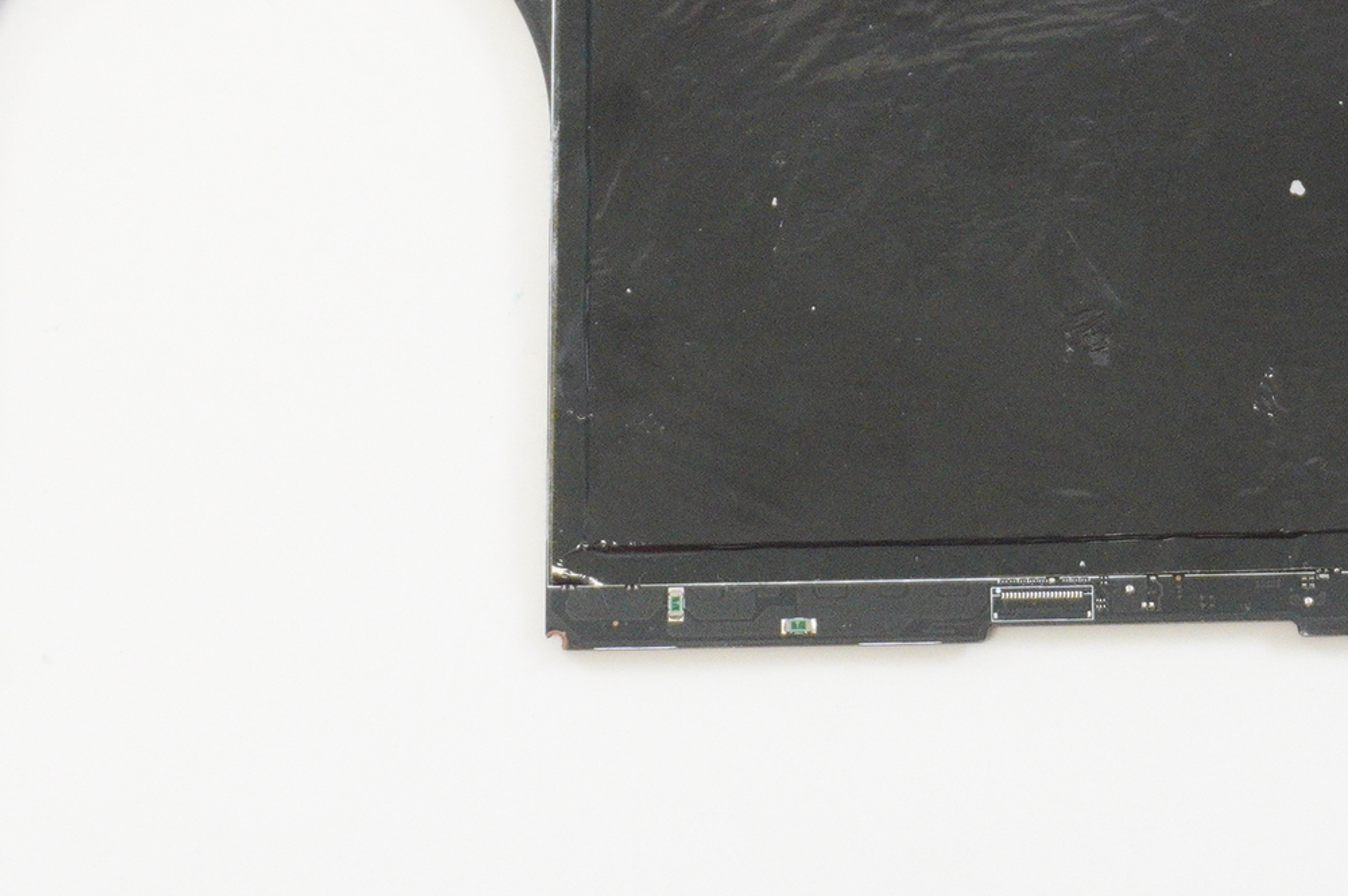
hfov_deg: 15.5
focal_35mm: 131
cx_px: 1100
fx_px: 4910
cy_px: 9
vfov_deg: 10.3
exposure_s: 1/100
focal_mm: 35
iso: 3200
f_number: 5.6
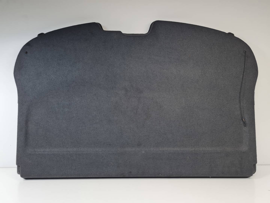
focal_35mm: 26
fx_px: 203
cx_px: 135
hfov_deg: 67.3
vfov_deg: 53.1
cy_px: 102
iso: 50
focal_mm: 5.4
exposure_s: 1/122
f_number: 1.8
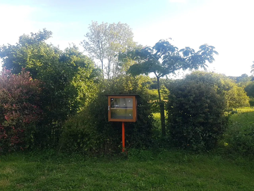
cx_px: 127
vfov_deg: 53.1
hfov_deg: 67.3
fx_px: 191
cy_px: 96
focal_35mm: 26
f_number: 1.7
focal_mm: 4.2
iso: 50
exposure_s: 1/376
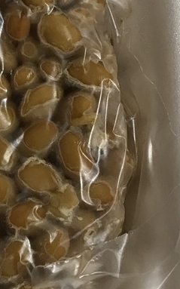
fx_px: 731
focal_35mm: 93
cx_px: -53
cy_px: 36
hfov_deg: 13.5
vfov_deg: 21.9
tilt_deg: -76.5
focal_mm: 3.99
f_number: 1.8
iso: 40
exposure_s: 1/20
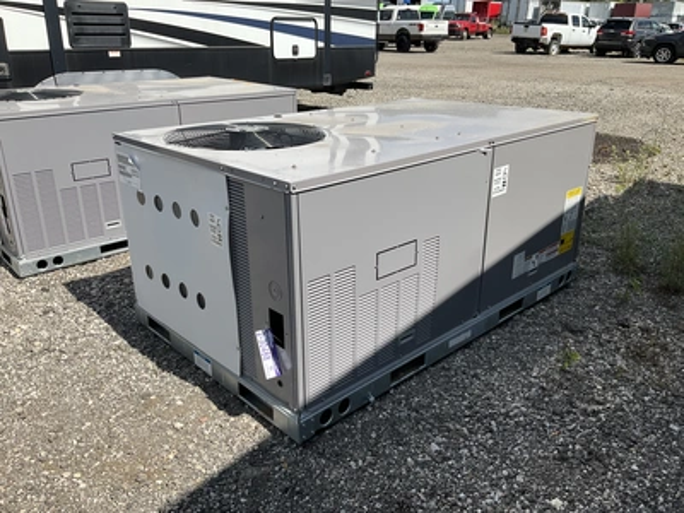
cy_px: 256
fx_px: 573
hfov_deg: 61.7
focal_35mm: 29
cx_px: 342
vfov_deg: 48.2
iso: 25
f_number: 1.8
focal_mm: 3
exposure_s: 1/2058
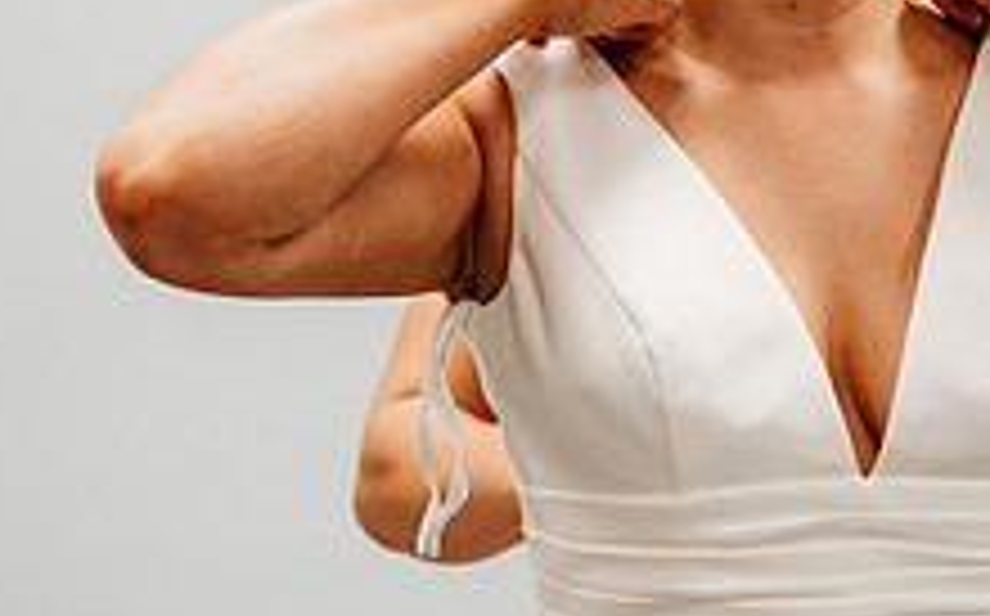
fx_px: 3477
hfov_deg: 16.1
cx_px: 734
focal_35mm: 129
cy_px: 94
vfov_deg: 10.1
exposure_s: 1/320
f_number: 3.2
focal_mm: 48
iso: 2000
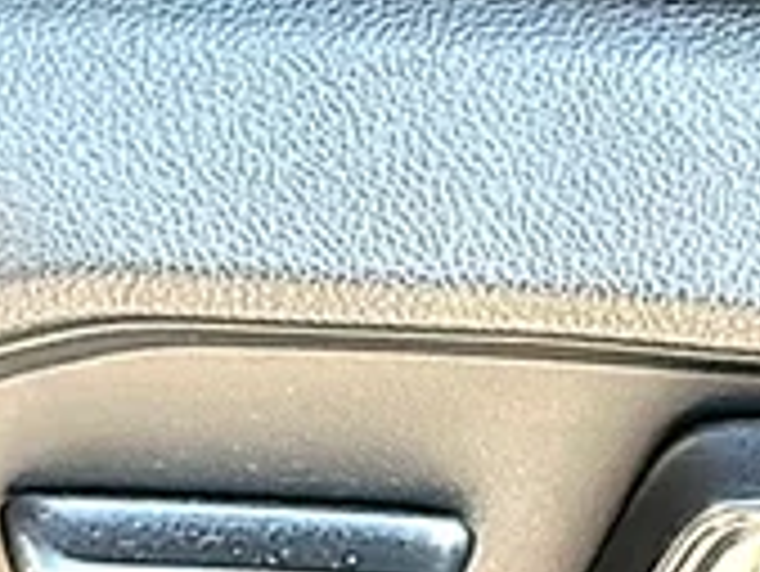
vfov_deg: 9.5
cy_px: 178
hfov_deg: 12.6
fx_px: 3449
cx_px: 517
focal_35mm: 157
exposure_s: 1/165
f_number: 1.78
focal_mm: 6.86
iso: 64
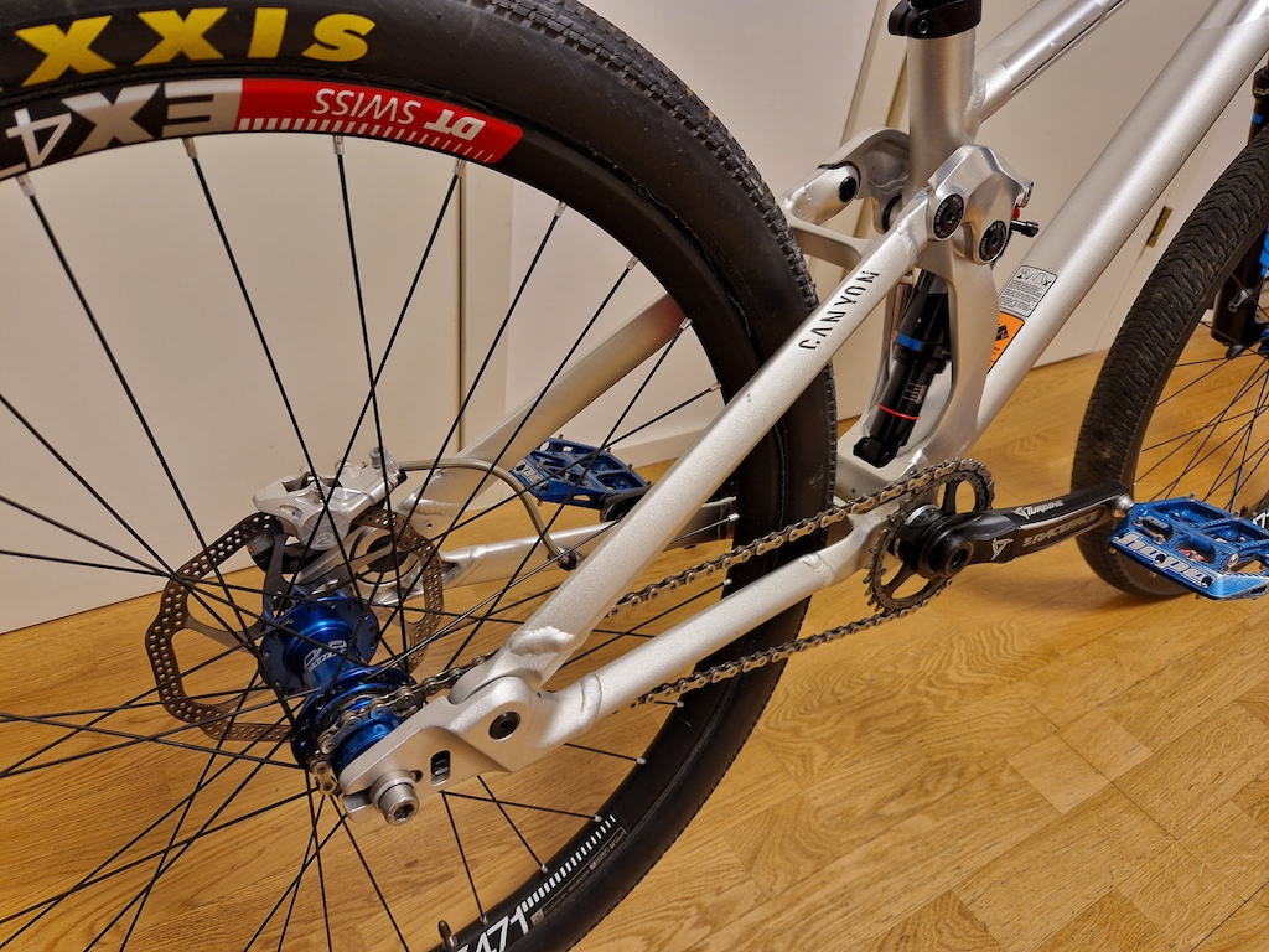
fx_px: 843
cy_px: 476
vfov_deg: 58.9
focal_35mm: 23
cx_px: 634
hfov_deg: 73.9
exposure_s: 1/53
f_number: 1.8
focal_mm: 5.4
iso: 125
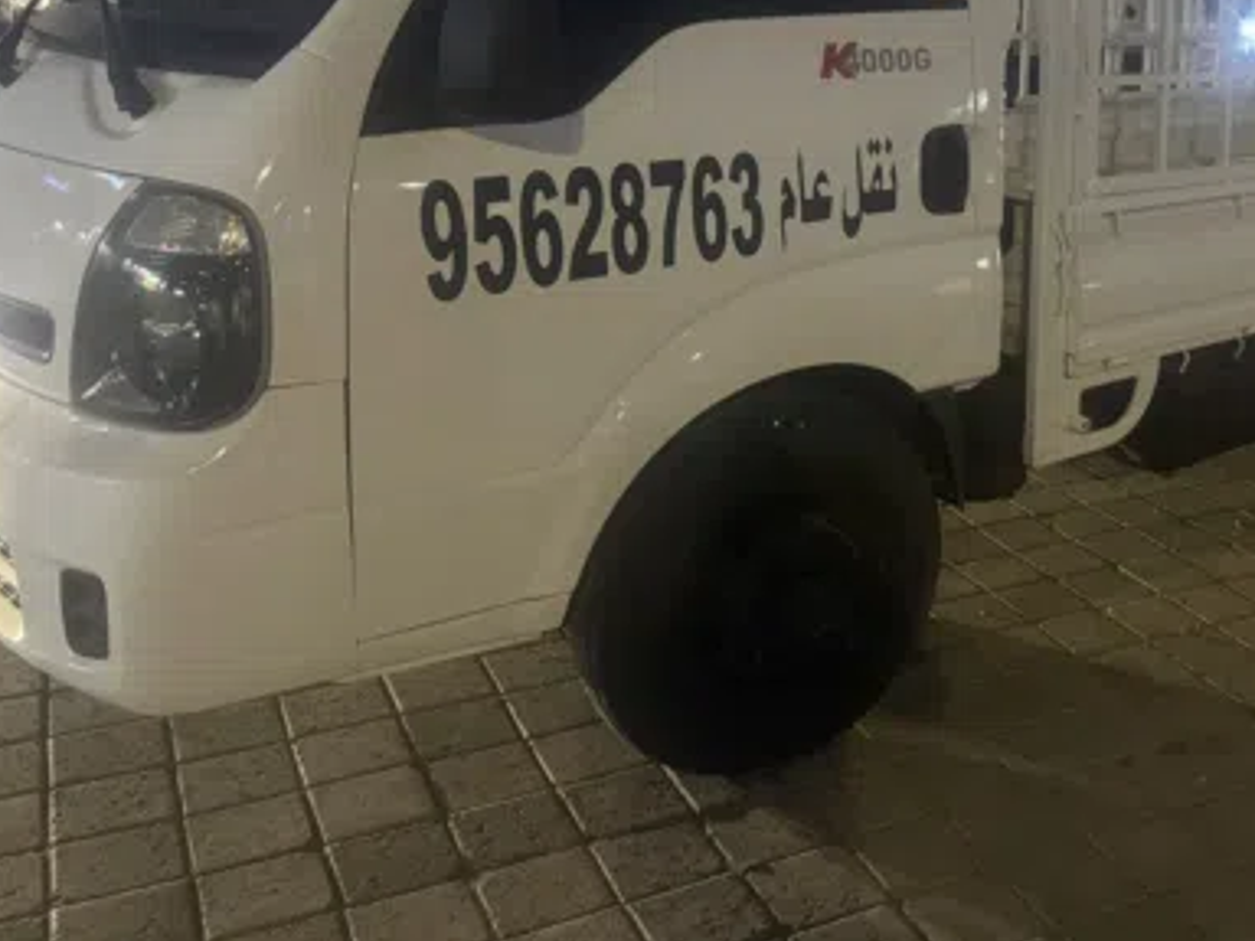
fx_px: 1450
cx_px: 1023
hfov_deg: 44.3
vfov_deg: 35.1
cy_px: 219
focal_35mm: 40
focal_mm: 6.76
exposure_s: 1/25
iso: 800
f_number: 1.78
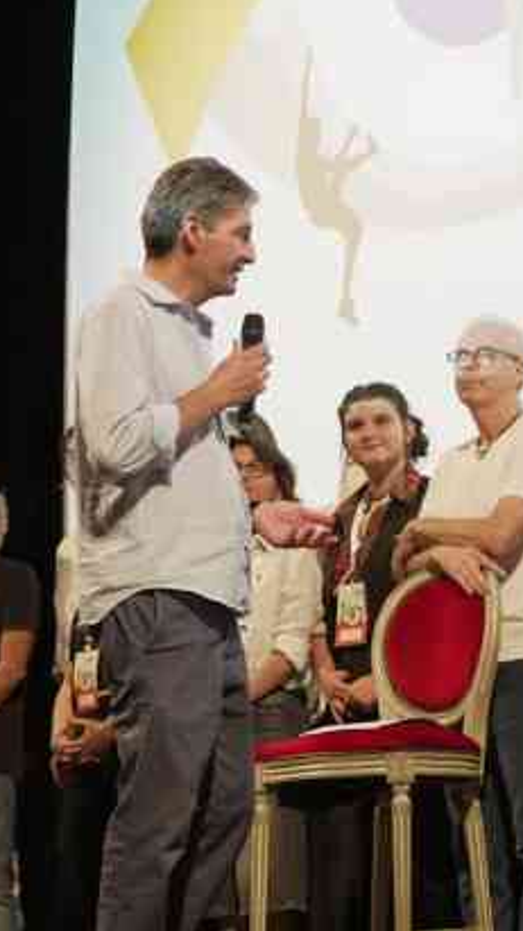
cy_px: 394
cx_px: 756
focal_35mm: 116
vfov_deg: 18.5
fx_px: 2862
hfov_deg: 10.1
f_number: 2.8
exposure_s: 1/200
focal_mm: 35
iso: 2500
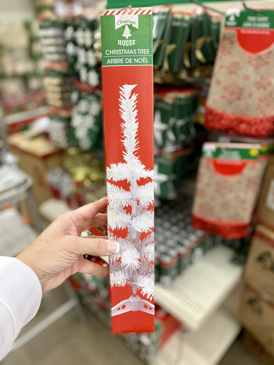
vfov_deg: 67.3
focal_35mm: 26
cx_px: 137
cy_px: 182
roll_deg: +3.0
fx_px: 274
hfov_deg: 53.1
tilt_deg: -29.1
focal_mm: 4.25
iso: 125
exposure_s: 1/60
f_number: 1.8
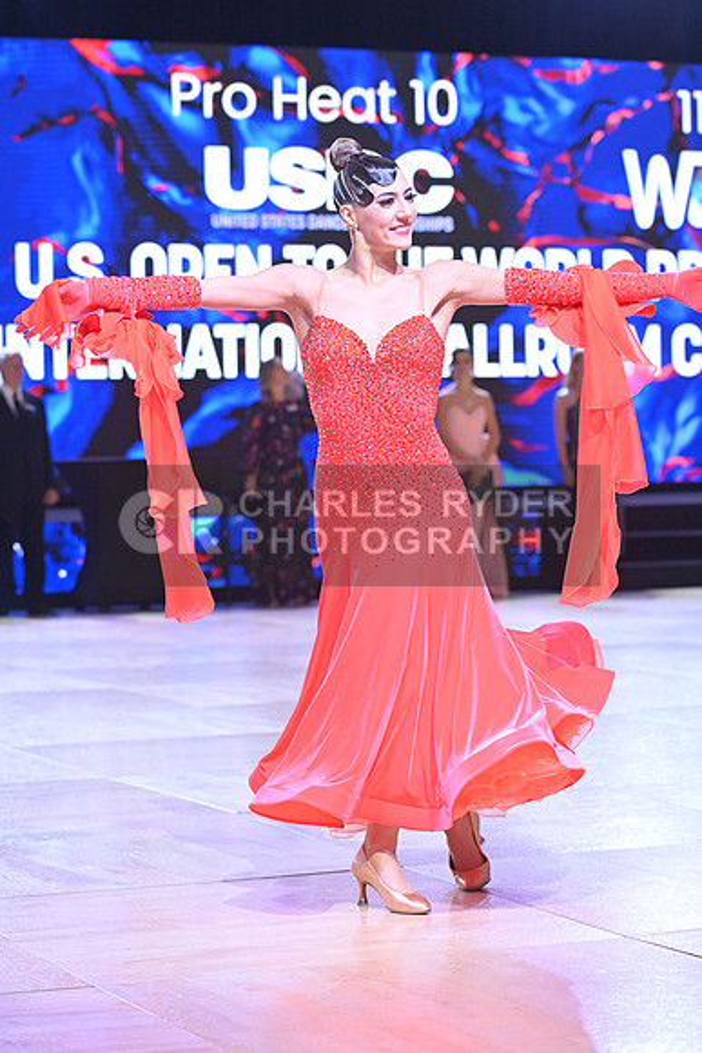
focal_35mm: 98
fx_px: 2865
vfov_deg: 20.8
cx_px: 351
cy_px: 526
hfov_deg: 14.0
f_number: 5
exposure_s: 1/400
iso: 4000
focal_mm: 98
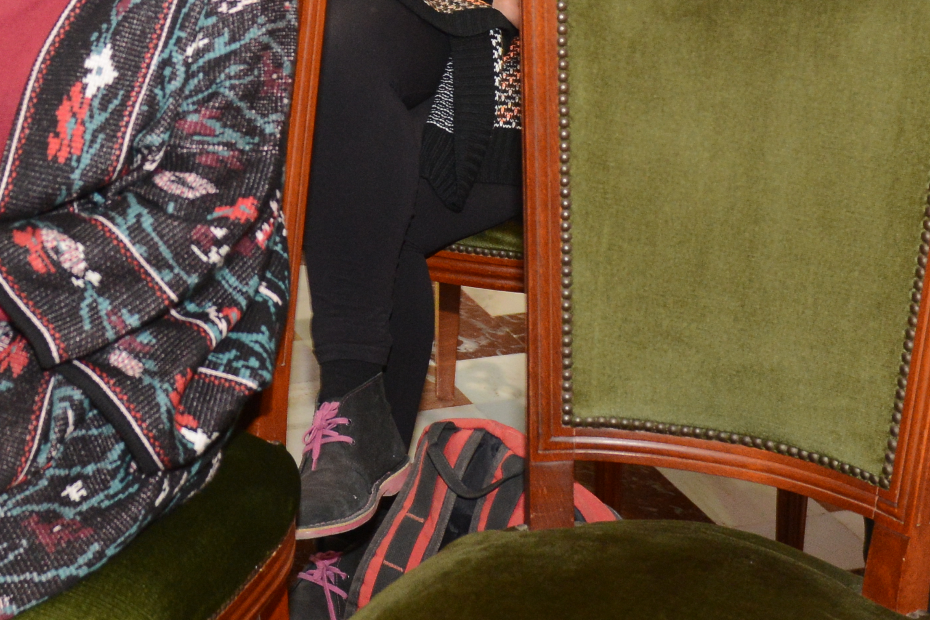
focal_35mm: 106
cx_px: 152
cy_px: -15
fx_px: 2738
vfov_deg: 12.7
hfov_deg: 19.0
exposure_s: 1/50
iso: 1600
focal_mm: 29
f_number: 3.2
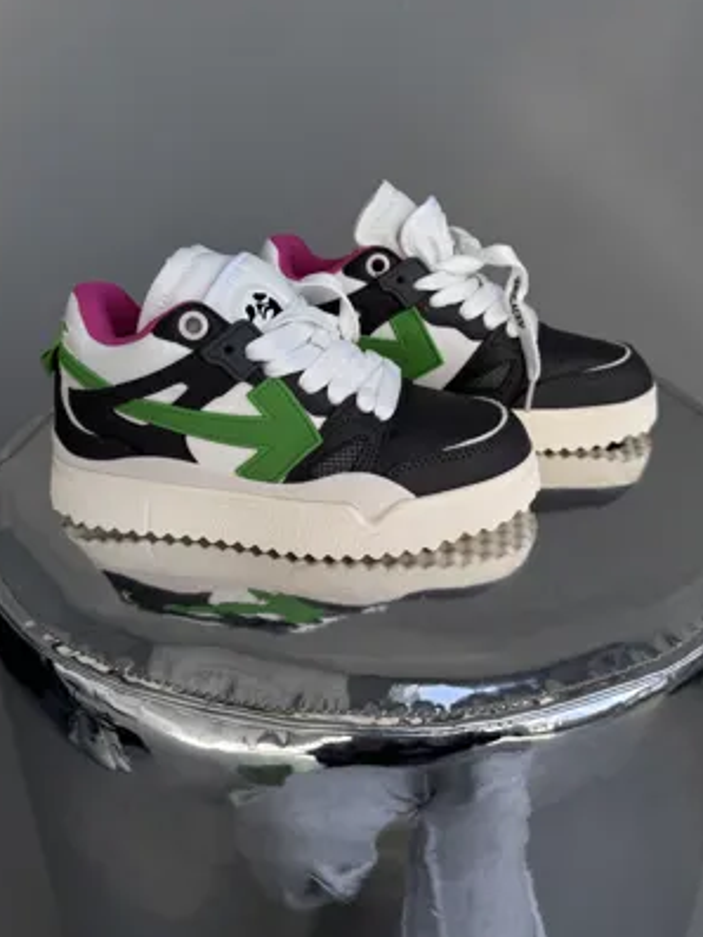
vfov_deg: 61.3
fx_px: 785
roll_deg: +2.7
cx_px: 352
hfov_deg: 48.3
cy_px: 397
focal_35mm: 29
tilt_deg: -23.6
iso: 80
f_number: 1.78
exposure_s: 1/627
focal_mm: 6.76
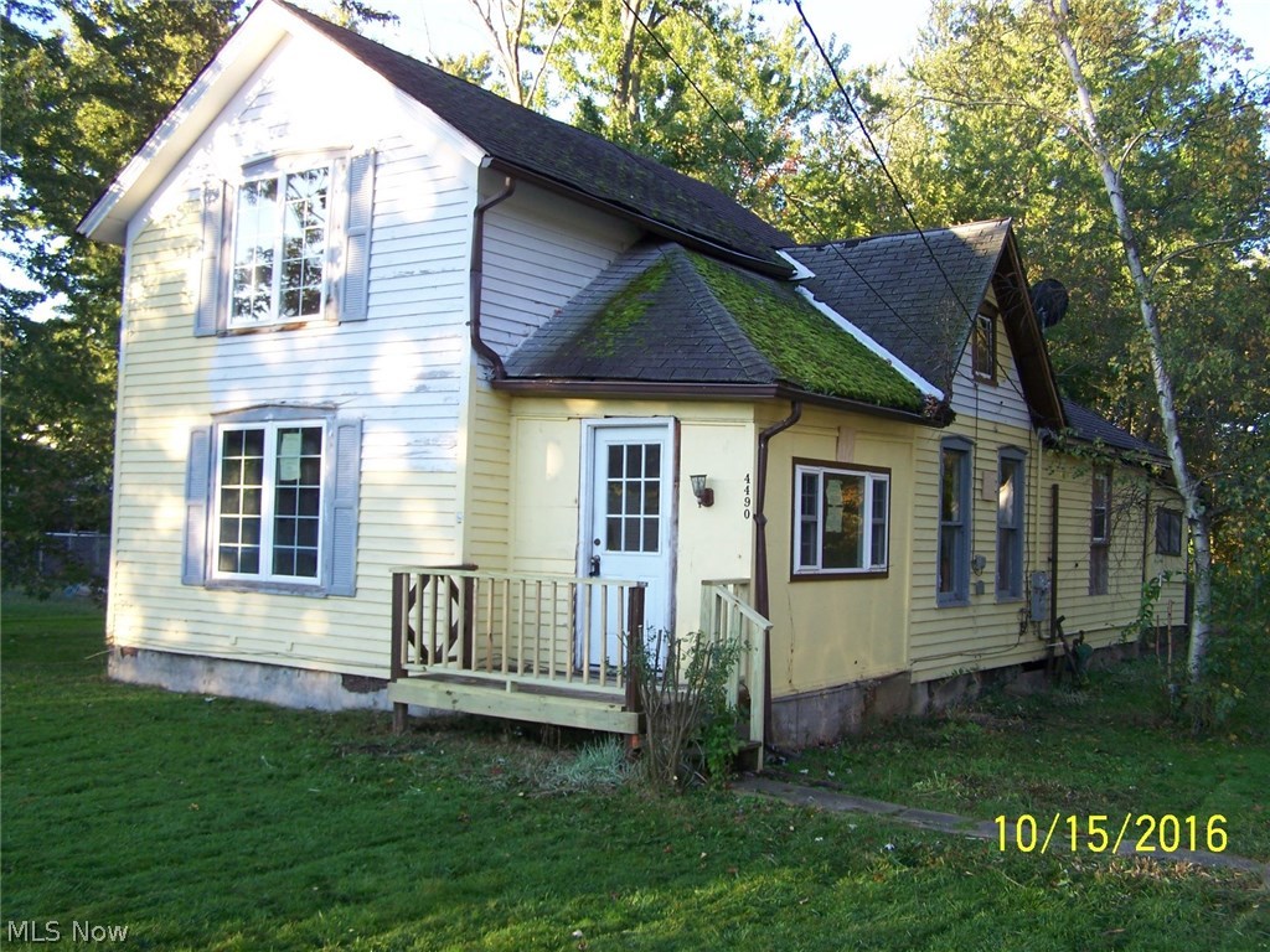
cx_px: 635
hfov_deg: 49.0
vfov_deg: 37.7
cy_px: 476
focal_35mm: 38
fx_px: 1394
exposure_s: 1/80
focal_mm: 6.3
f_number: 2.8
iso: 64
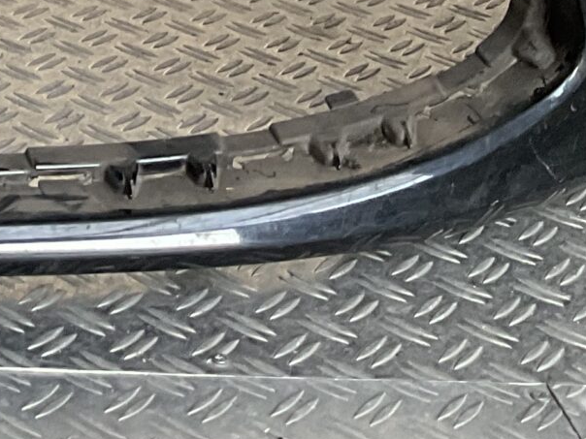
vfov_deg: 10.8
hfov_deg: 14.9
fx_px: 2082
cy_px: -480
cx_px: -294
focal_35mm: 123
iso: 40
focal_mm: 3
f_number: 1.8
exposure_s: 1/50
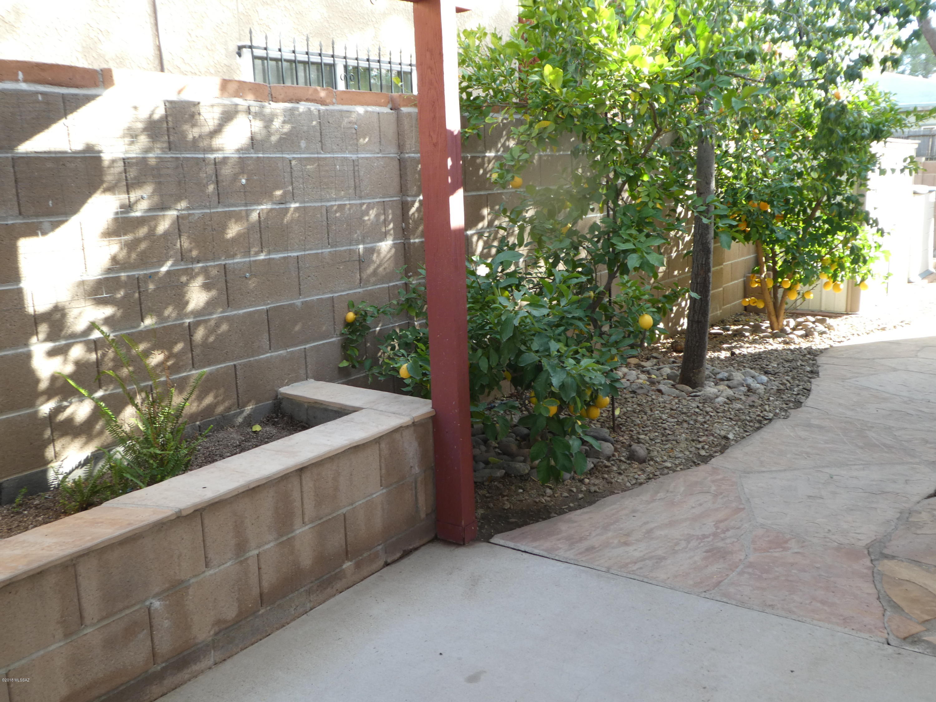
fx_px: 838
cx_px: 468
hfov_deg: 58.4
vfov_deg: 45.4
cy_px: 351
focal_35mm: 31
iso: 100
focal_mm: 5.4
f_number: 3.5
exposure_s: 1/60
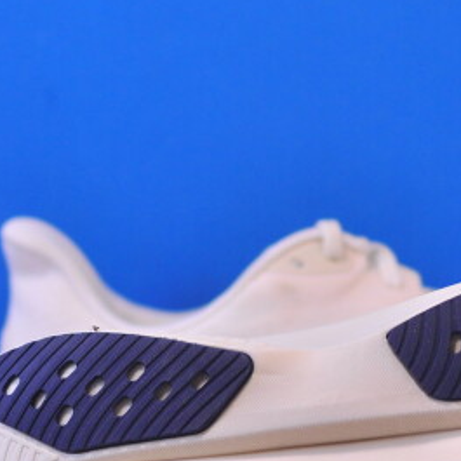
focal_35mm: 192
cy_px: 276
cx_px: 405
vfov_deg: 9.1
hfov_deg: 9.1
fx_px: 2893
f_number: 2.5
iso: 250
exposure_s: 1/320
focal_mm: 50
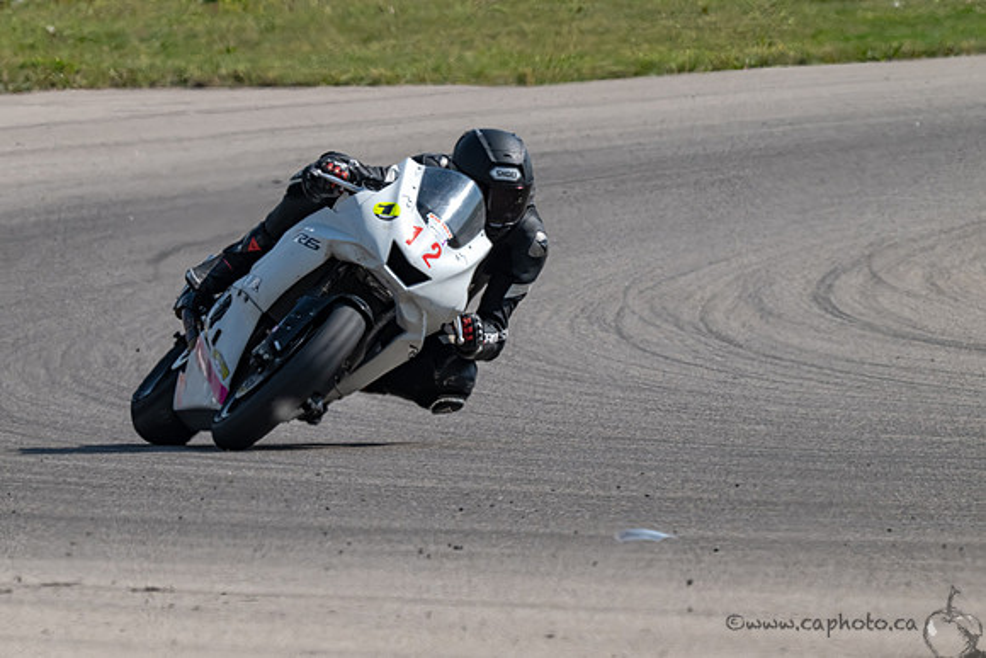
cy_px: 329
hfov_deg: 2.8
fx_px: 19965
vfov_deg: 1.9
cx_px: 387
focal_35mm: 729
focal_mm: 600
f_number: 16
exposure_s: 1/1250
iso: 1100
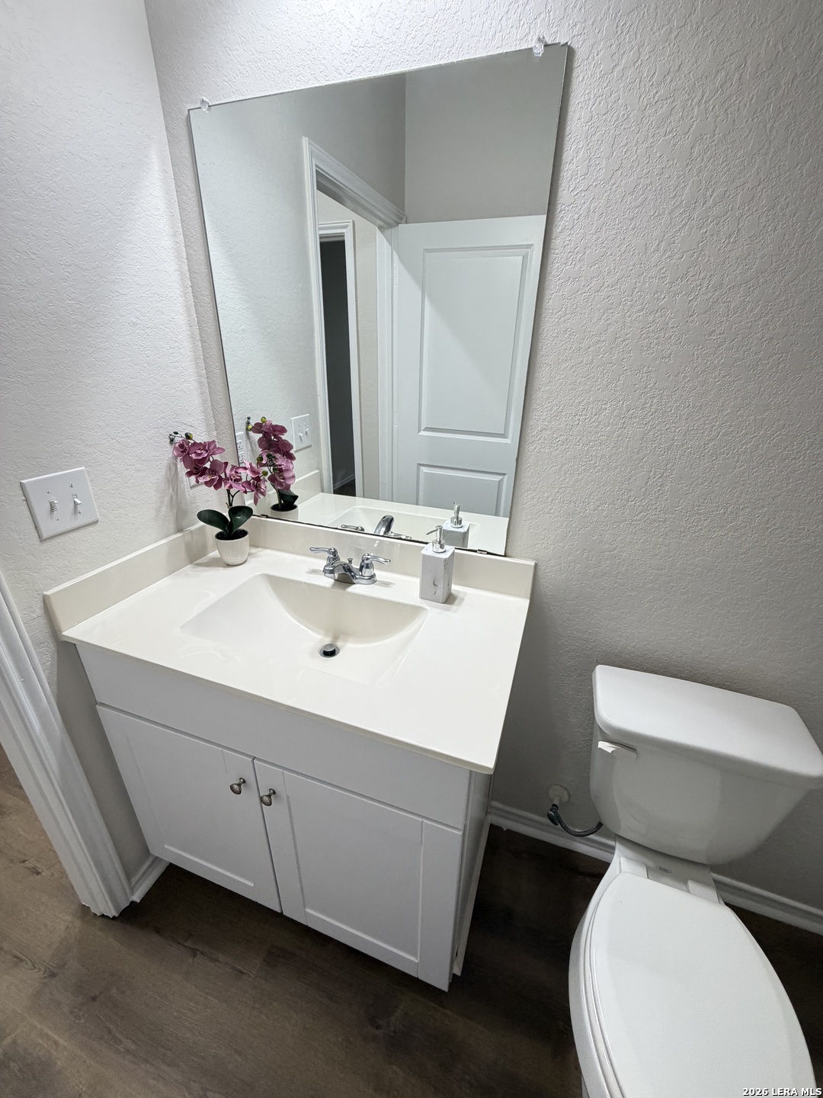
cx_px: 412
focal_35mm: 14
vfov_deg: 102.1
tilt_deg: -23.9
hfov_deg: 85.7
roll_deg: -1.4
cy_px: 549
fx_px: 444
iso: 320
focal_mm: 2.22
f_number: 2.2
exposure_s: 1/120
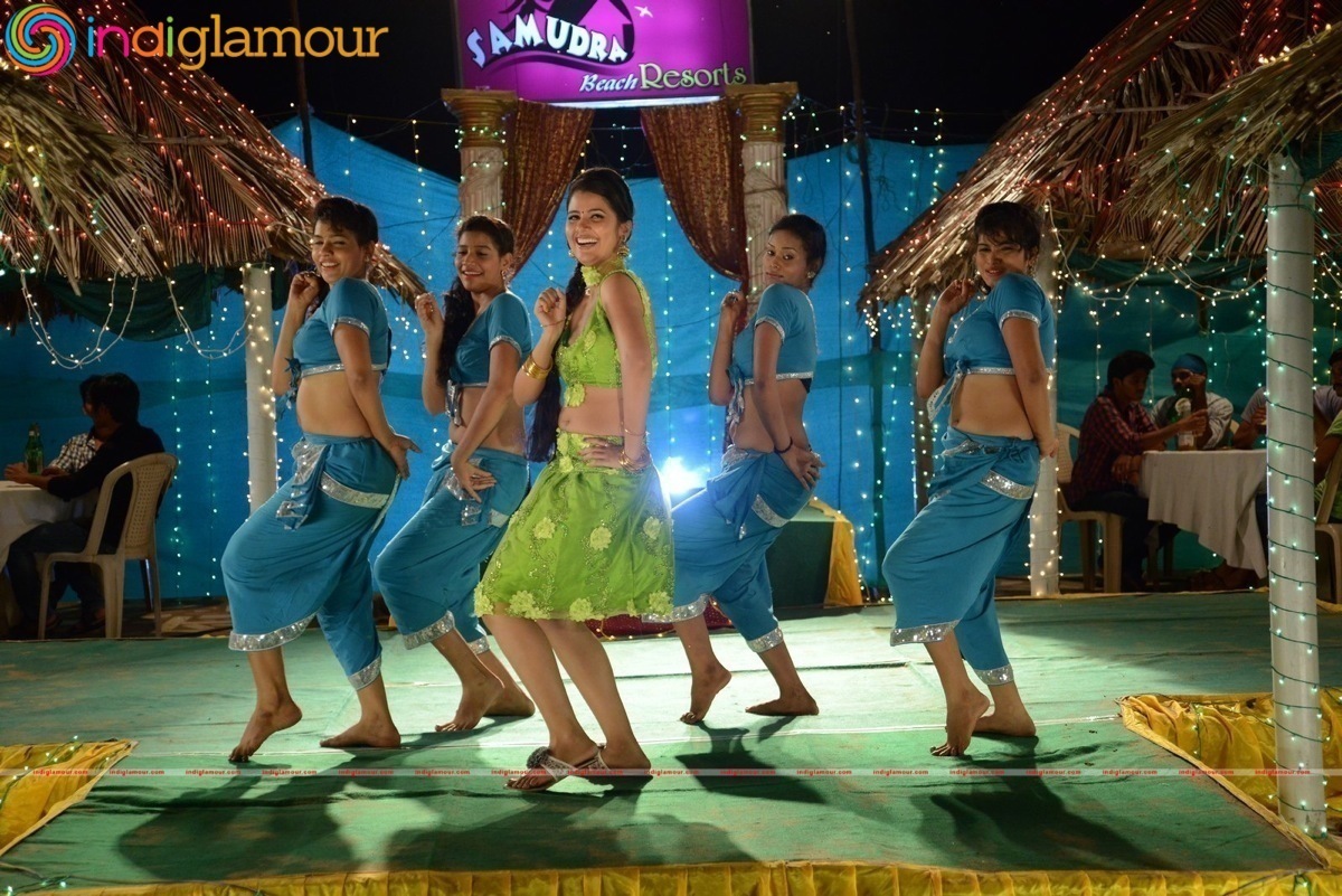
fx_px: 2088
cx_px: 671
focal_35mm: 56
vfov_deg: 24.2
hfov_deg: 35.6
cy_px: 448
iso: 2500
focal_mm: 56
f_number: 4.2
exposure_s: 1/250
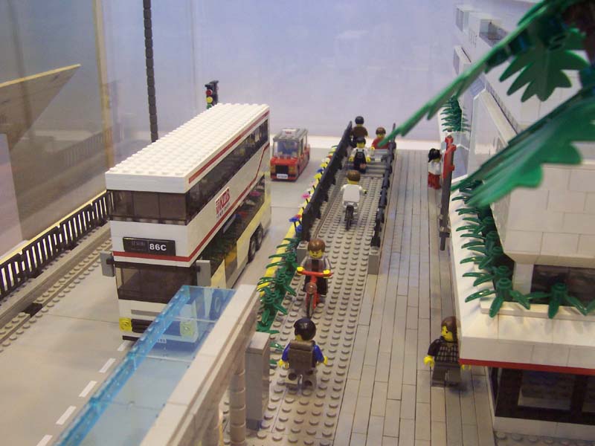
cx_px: 298
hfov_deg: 50.1
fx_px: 636
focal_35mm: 37
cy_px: 223
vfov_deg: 38.7
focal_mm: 5.6
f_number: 2.8
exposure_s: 1/30
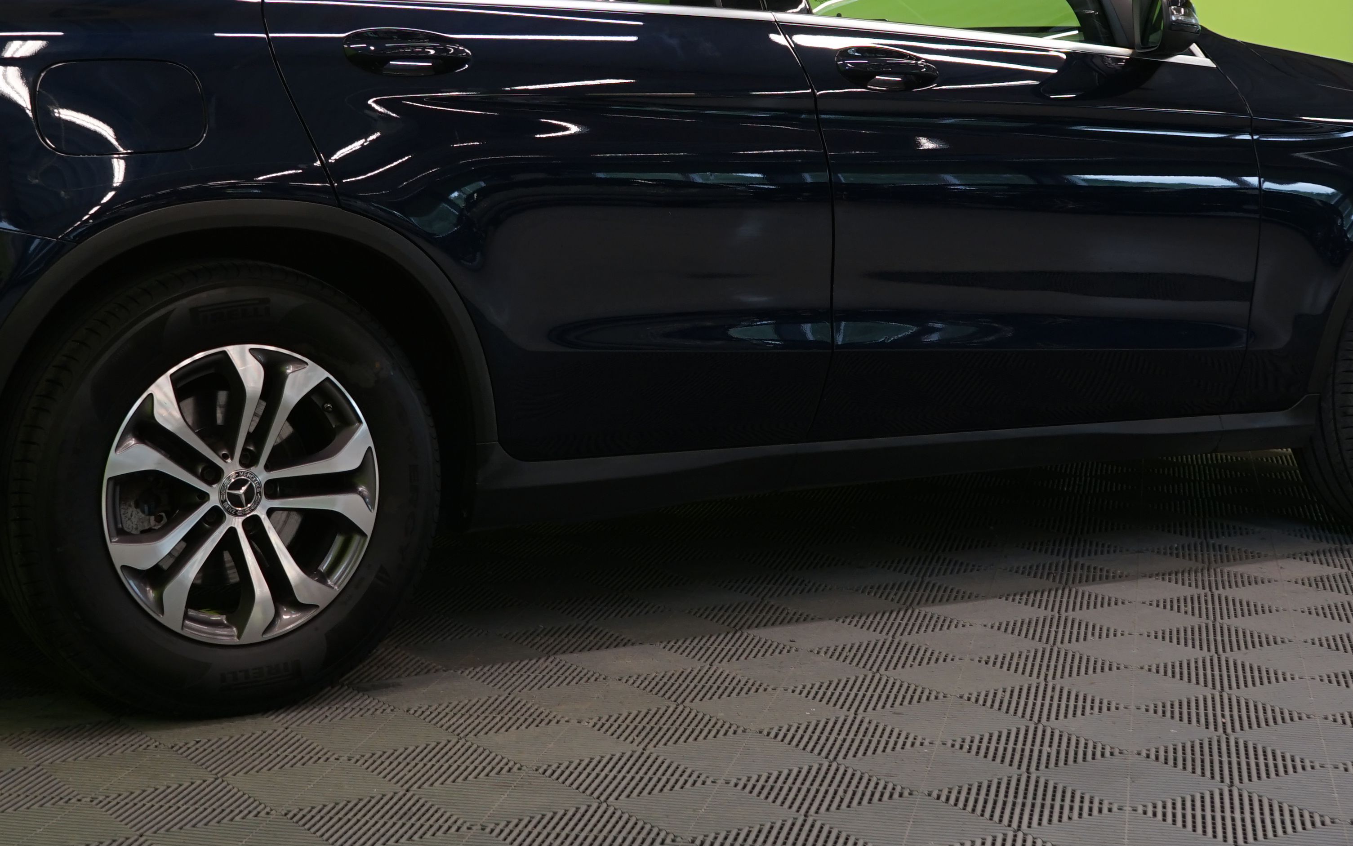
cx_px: 557
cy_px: 216
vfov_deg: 19.9
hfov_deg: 31.5
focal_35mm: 65
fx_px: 2397
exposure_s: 1/25
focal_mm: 32
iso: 400
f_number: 5.6
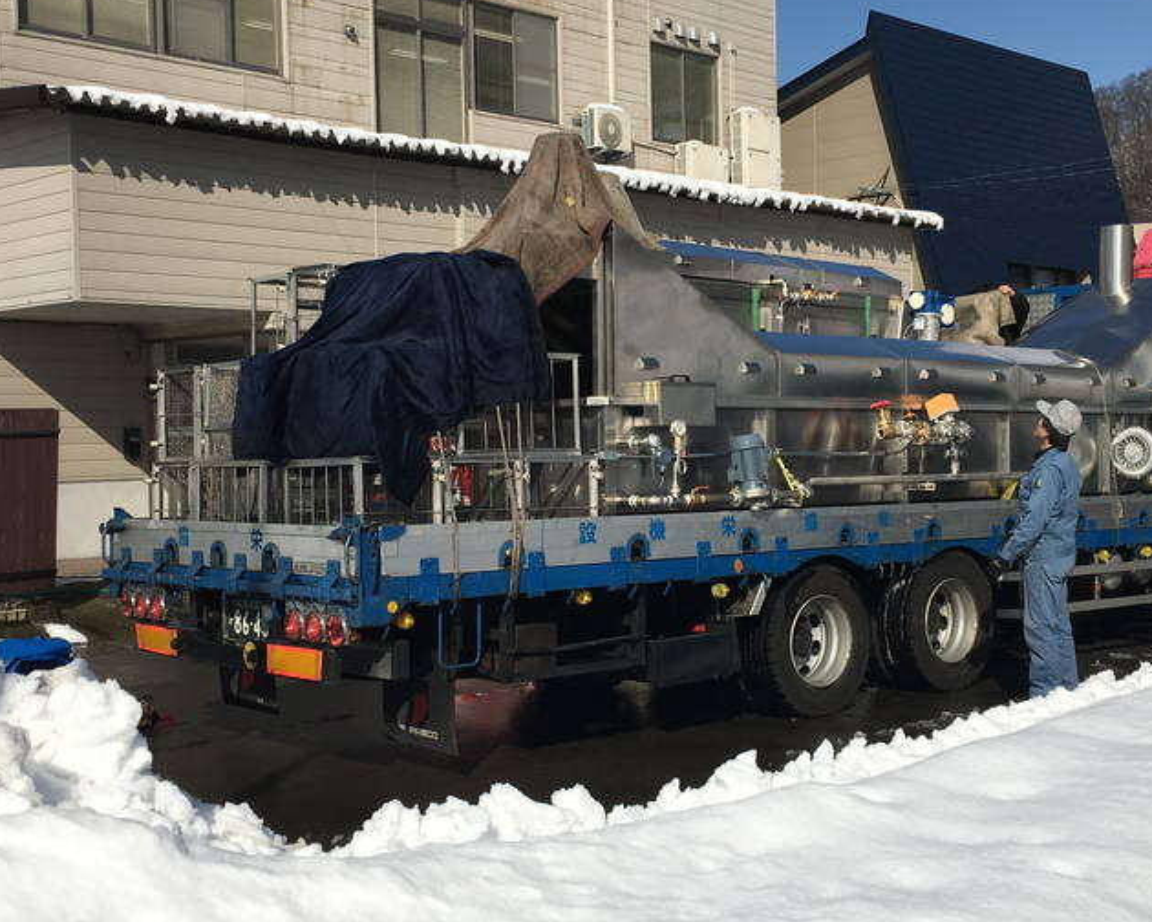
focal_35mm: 46
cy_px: 470
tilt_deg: -0.3
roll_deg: +1.0
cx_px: 607
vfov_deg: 32.7
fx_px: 1568
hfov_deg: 40.3
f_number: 2.2
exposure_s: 1/3846
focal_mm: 4.15
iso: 25
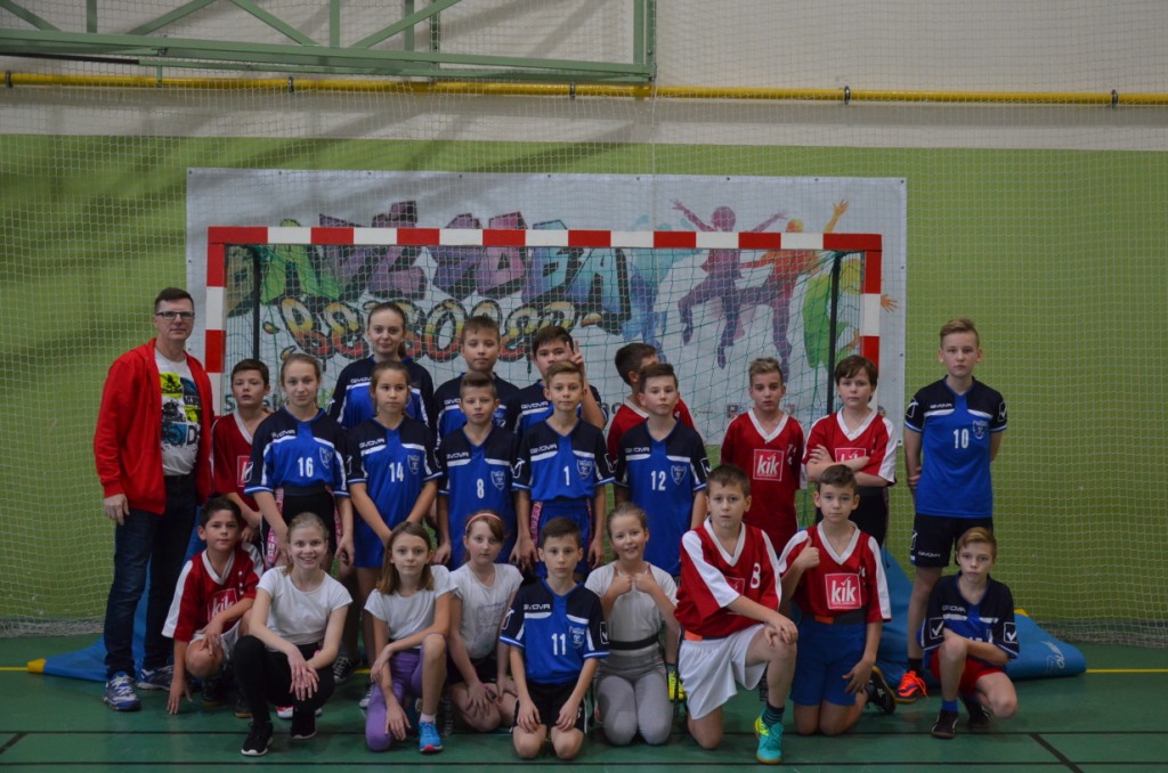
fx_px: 1554
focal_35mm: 48
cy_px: 386
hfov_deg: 41.2
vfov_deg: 27.9
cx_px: 584
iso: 1600
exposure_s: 1/100
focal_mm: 32
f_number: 4.2
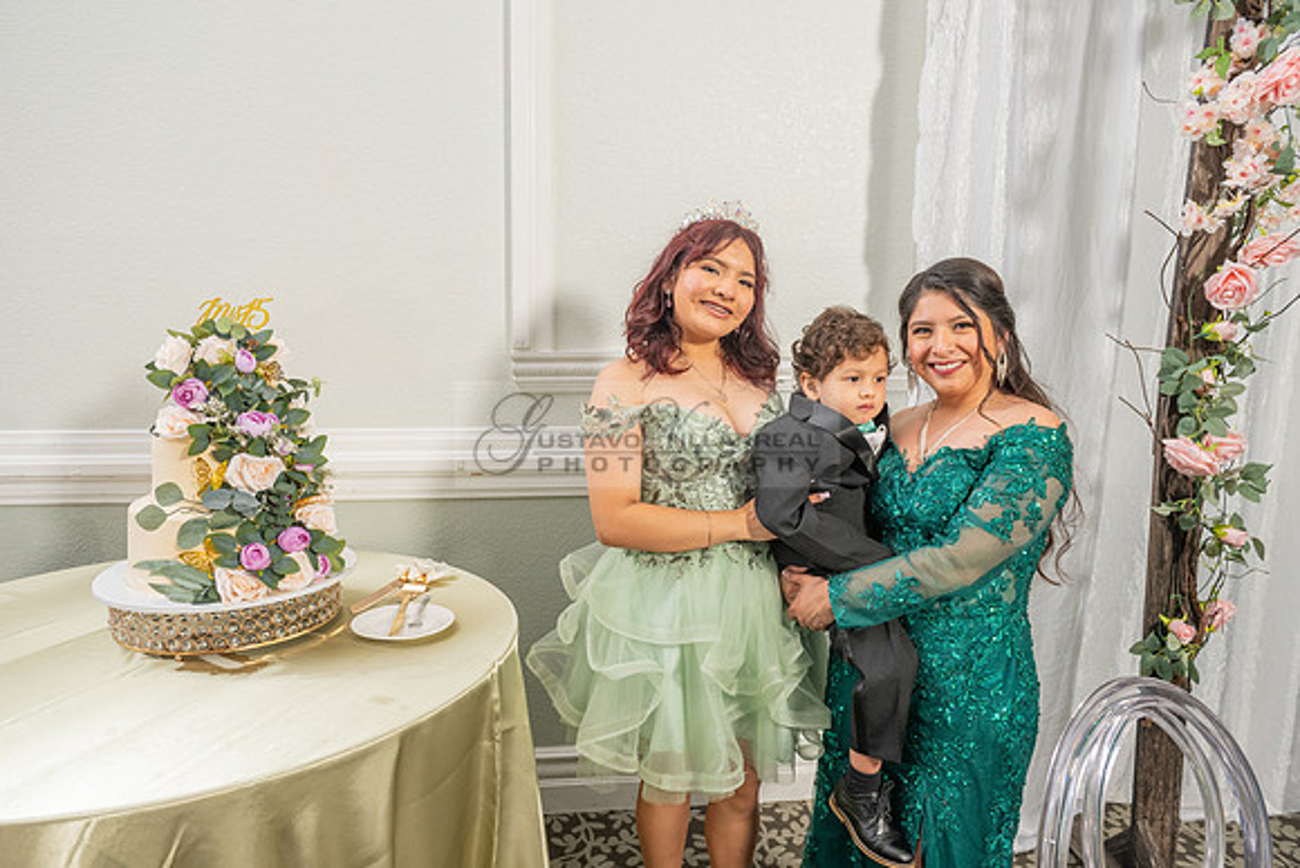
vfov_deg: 49.6
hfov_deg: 69.4
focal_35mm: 26
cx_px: 650
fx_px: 939
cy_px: 434
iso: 500
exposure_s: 1/125
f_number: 4.5
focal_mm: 26
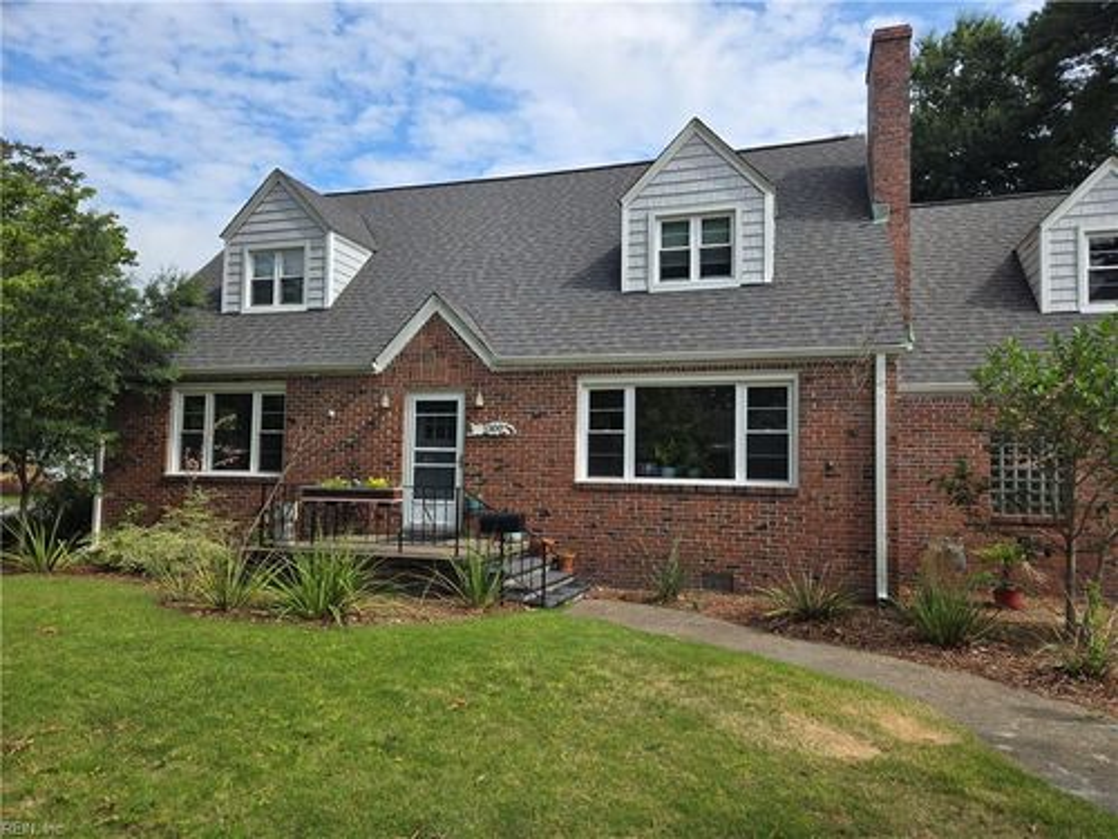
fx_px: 743
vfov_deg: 58.9
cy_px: 420
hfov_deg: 73.9
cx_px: 559
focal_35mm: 23
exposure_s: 1/1445
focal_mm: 5.4
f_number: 1.8
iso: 25
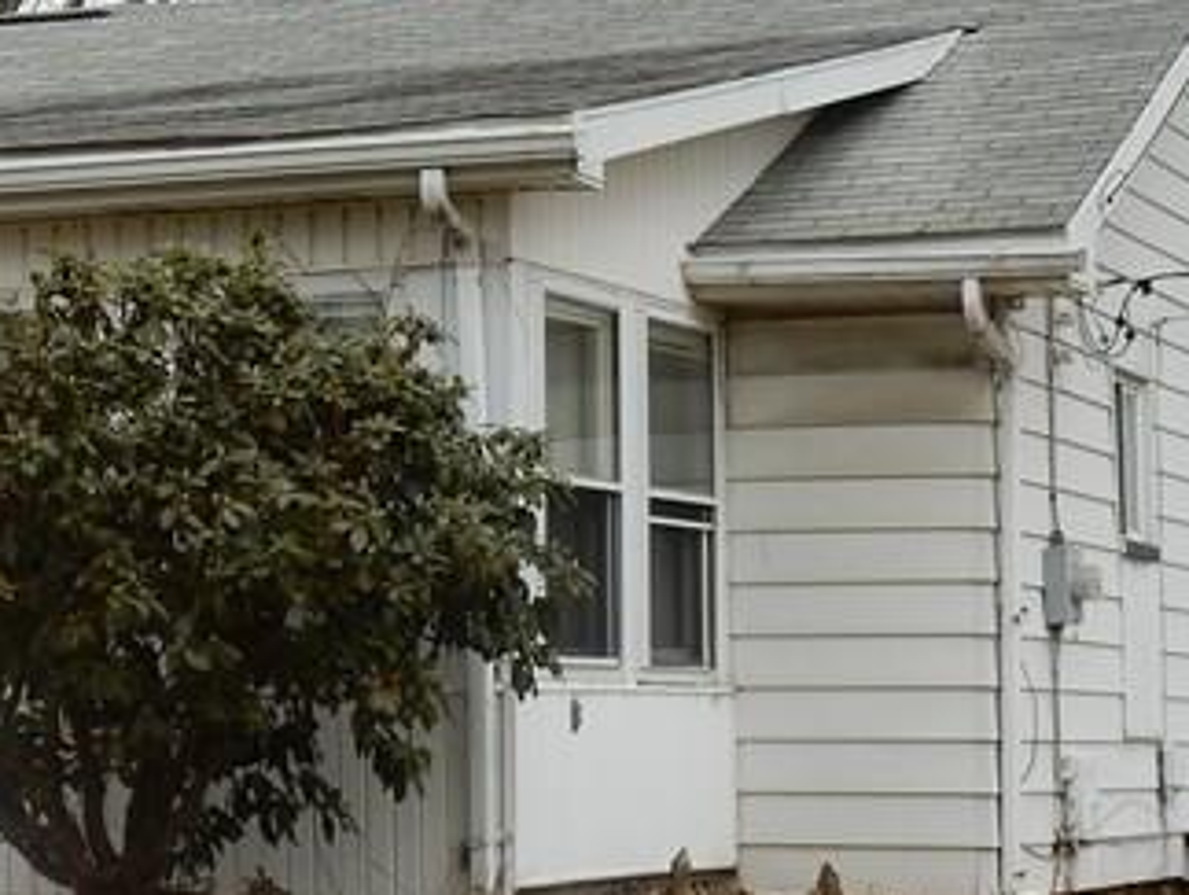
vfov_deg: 13.0
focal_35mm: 114
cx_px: 401
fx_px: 3920
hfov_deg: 17.2
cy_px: 494
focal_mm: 6.4
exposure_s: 1/80
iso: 125
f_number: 4
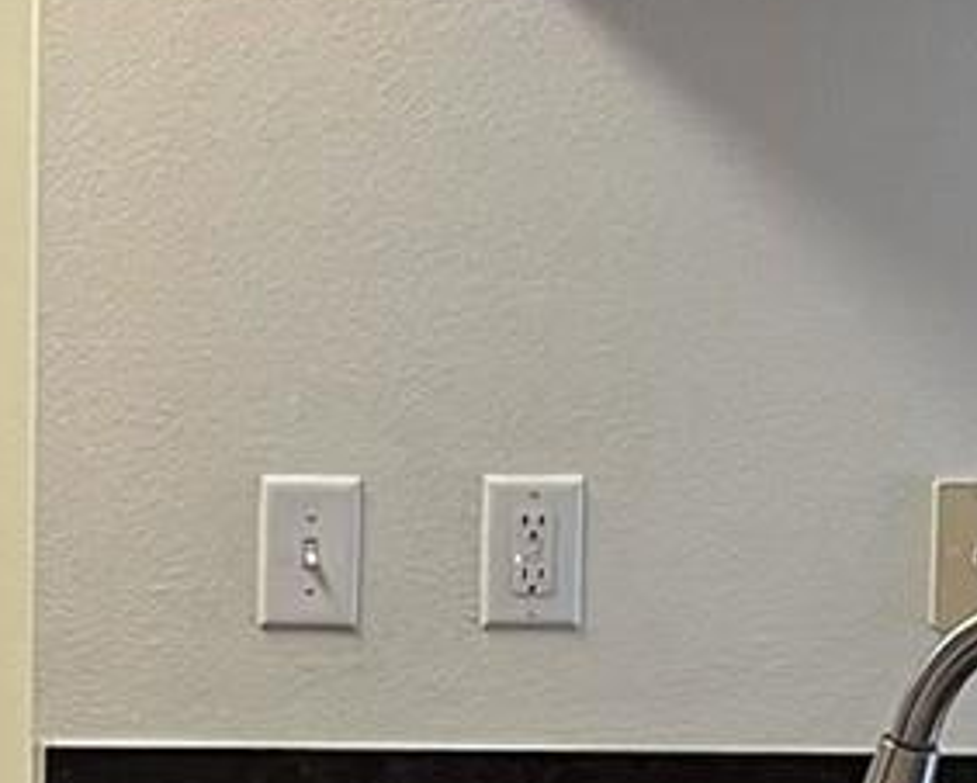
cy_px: 475
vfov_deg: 10.7
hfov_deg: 13.0
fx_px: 4167
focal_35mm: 144
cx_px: -232
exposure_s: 1/60
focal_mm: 5.1
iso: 160
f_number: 1.6
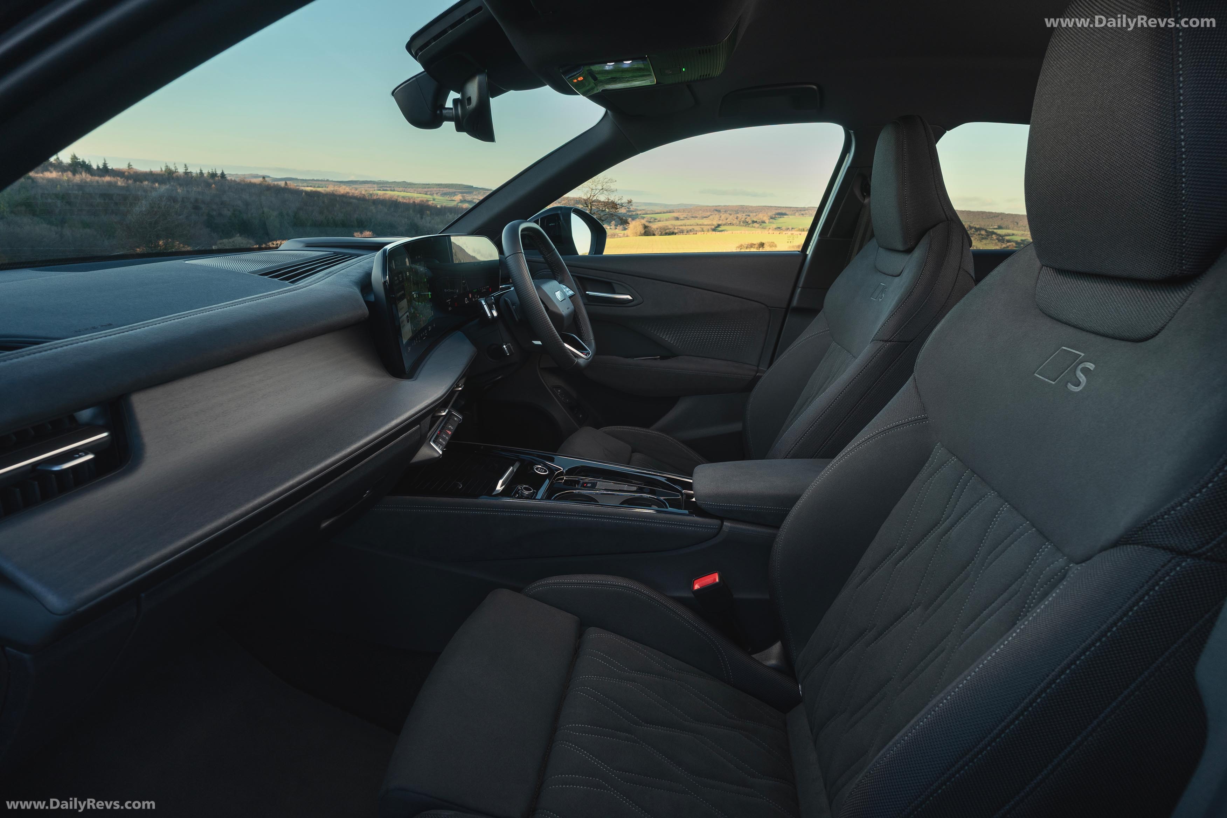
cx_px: 614
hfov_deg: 90.0
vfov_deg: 67.4
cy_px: 409
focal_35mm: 18
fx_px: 613
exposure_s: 1/25
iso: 200
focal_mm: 18
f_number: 9
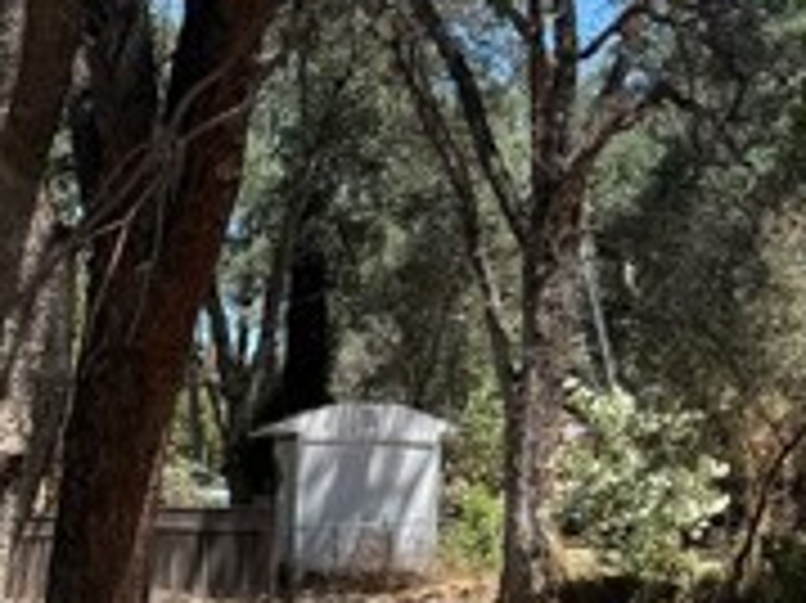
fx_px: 2001
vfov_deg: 17.0
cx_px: -261
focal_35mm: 86
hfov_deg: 20.6
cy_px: 508
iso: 80
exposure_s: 1/1337
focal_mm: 6.76
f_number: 1.78
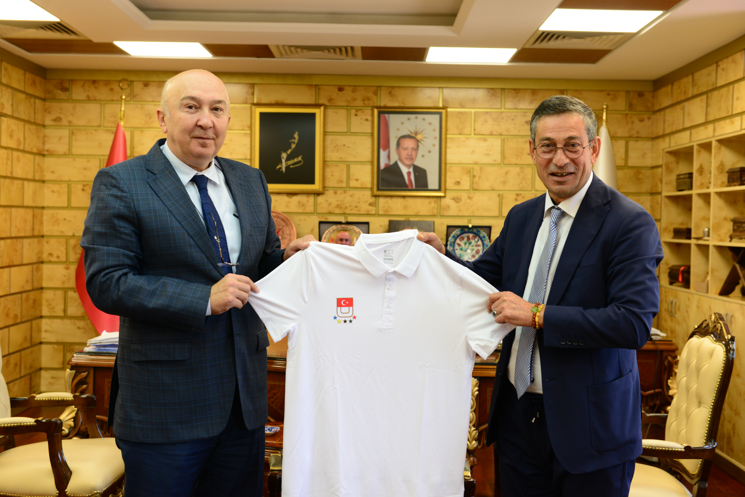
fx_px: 1035
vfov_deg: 27.0
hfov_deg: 39.6
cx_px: 372
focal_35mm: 50
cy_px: 248
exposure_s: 1/125
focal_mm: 50
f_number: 4.5
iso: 1000
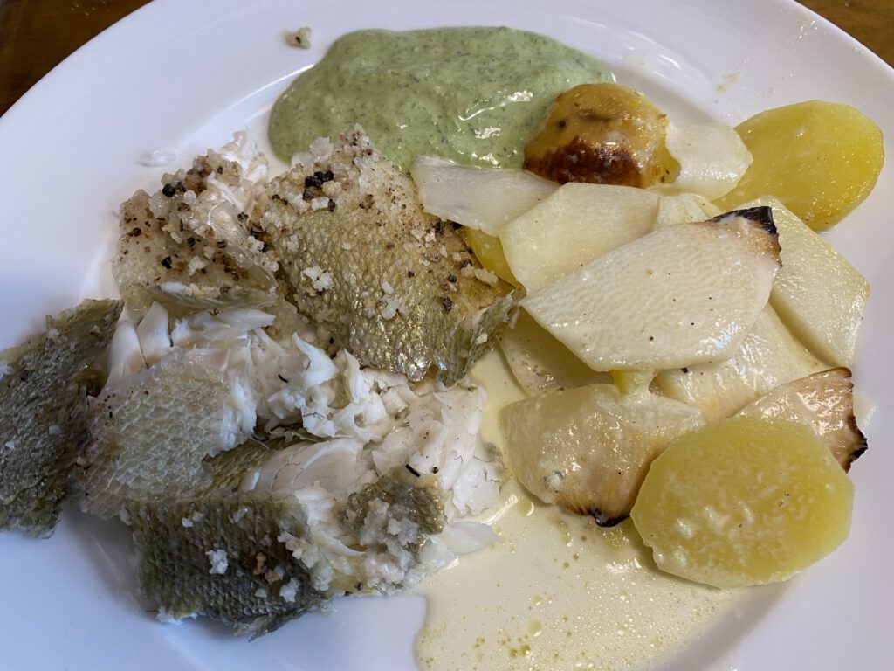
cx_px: 447
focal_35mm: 26
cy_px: 336
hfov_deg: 67.3
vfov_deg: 53.1
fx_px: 671
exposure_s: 1/50
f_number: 1.8
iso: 64
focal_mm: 4.25
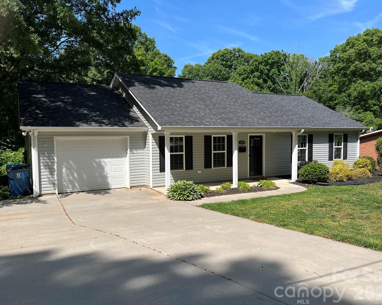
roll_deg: +1.0
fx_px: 317
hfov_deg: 62.2
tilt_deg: -3.8
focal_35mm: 28
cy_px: 150
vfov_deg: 51.5
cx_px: 187
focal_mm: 5.1
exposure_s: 1/3215
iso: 50
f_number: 1.6
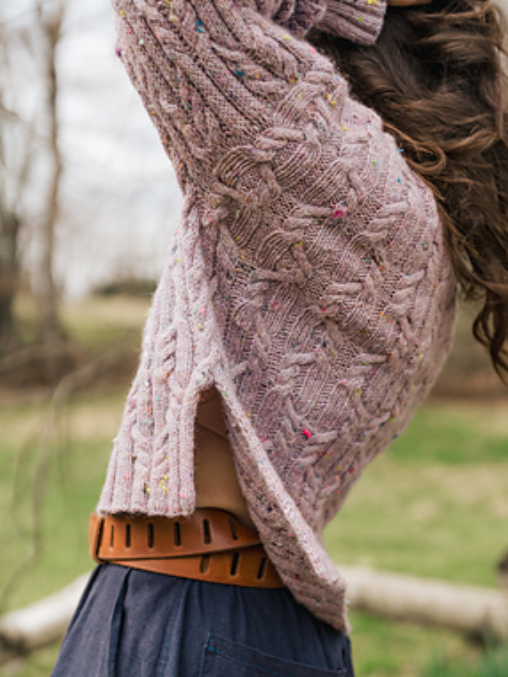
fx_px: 1232
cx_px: 280
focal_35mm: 63
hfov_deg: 23.3
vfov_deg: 30.7
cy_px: 377
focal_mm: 50
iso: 250
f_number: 2.8
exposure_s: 1/3200
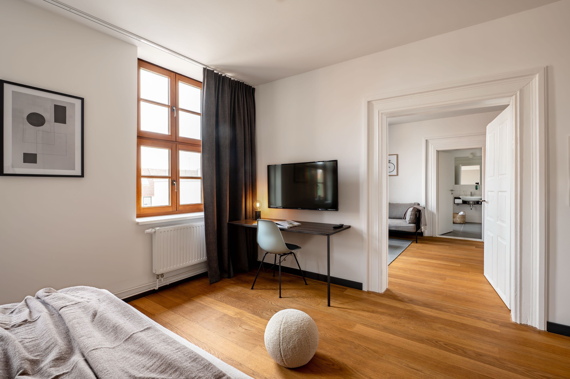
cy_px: 190
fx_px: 253
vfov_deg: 73.7
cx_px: 285
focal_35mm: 16
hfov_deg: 96.8
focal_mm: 16
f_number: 8
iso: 160
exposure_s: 1/6
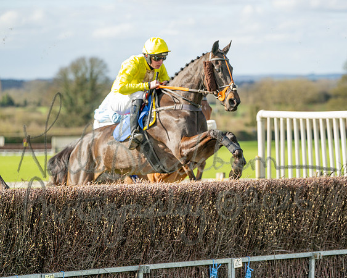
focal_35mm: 169
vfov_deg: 9.1
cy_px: 139
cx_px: 191
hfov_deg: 11.4
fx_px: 1734
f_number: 4
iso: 400
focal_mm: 150
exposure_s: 1/1600
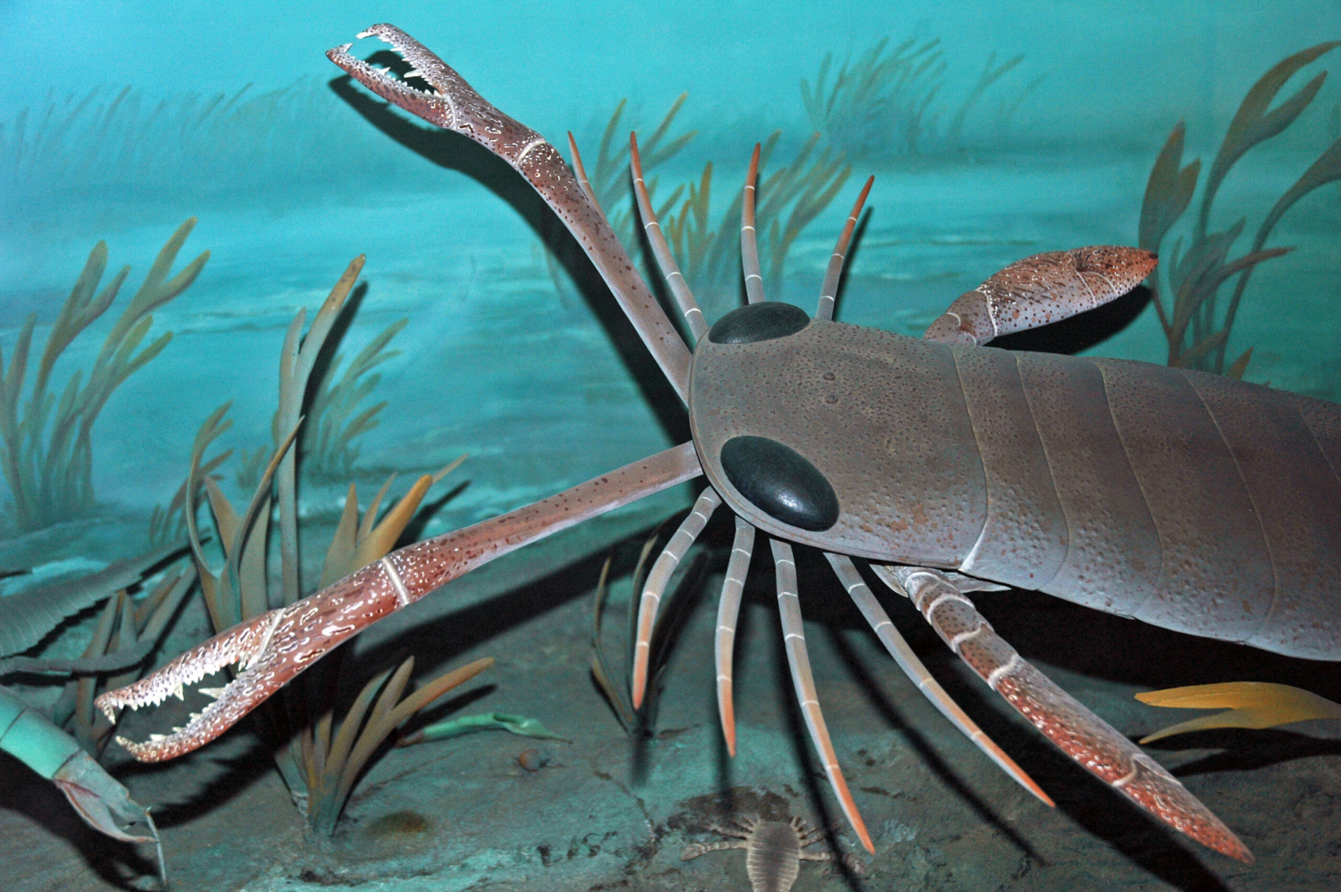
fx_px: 1954
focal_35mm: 52
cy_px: 446
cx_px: 670
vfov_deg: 25.7
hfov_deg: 37.9
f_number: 4.2
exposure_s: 1/60
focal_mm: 35
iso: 200
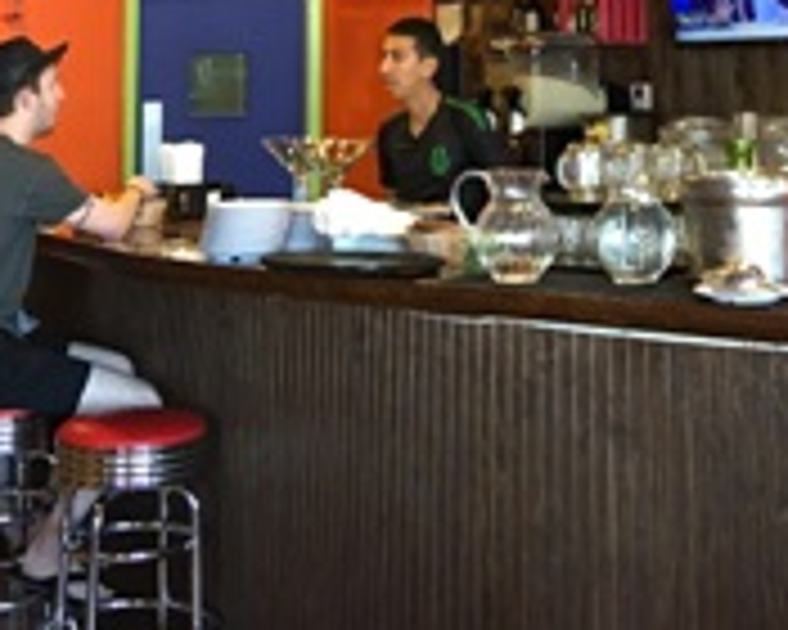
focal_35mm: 73
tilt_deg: +8.0
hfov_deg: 26.0
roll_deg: +0.8
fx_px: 1702
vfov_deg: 19.8
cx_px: 486
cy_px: -117
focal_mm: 4.15
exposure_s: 1/15
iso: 64
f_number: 2.2
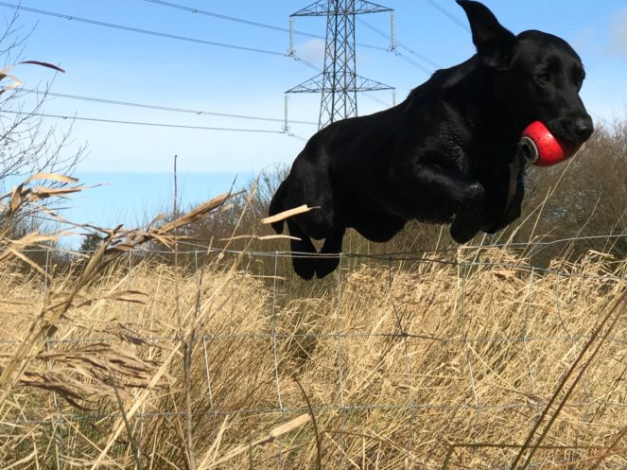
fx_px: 1594
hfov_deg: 22.2
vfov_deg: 16.7
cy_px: 325
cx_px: 402
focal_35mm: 88
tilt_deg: -1.1
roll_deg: -2.4
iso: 20
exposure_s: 1/833
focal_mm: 6.6
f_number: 2.8
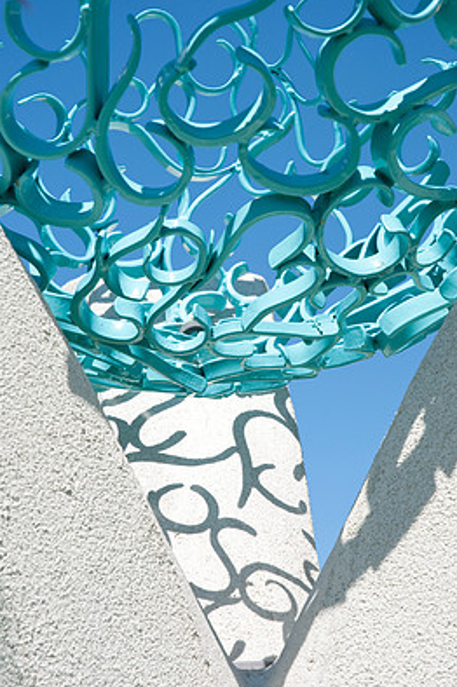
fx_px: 1831
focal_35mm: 96
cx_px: 252
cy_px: 324
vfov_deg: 21.3
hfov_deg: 14.2
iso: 200
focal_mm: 56
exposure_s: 1/800
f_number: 7.1
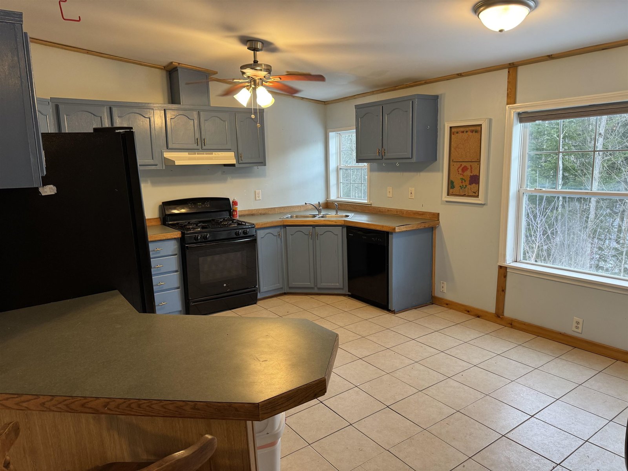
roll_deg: +1.2
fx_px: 435
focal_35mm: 24
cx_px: 314
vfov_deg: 56.8
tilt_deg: -9.2
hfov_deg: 71.6
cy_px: 236
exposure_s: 1/60
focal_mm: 6.76
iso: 125
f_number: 1.78
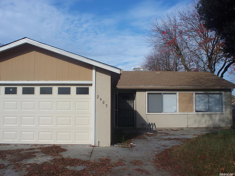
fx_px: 244
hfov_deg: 51.4
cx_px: 118
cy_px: 88
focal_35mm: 36
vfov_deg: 39.6
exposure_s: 1/500
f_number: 5
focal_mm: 7.54
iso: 80
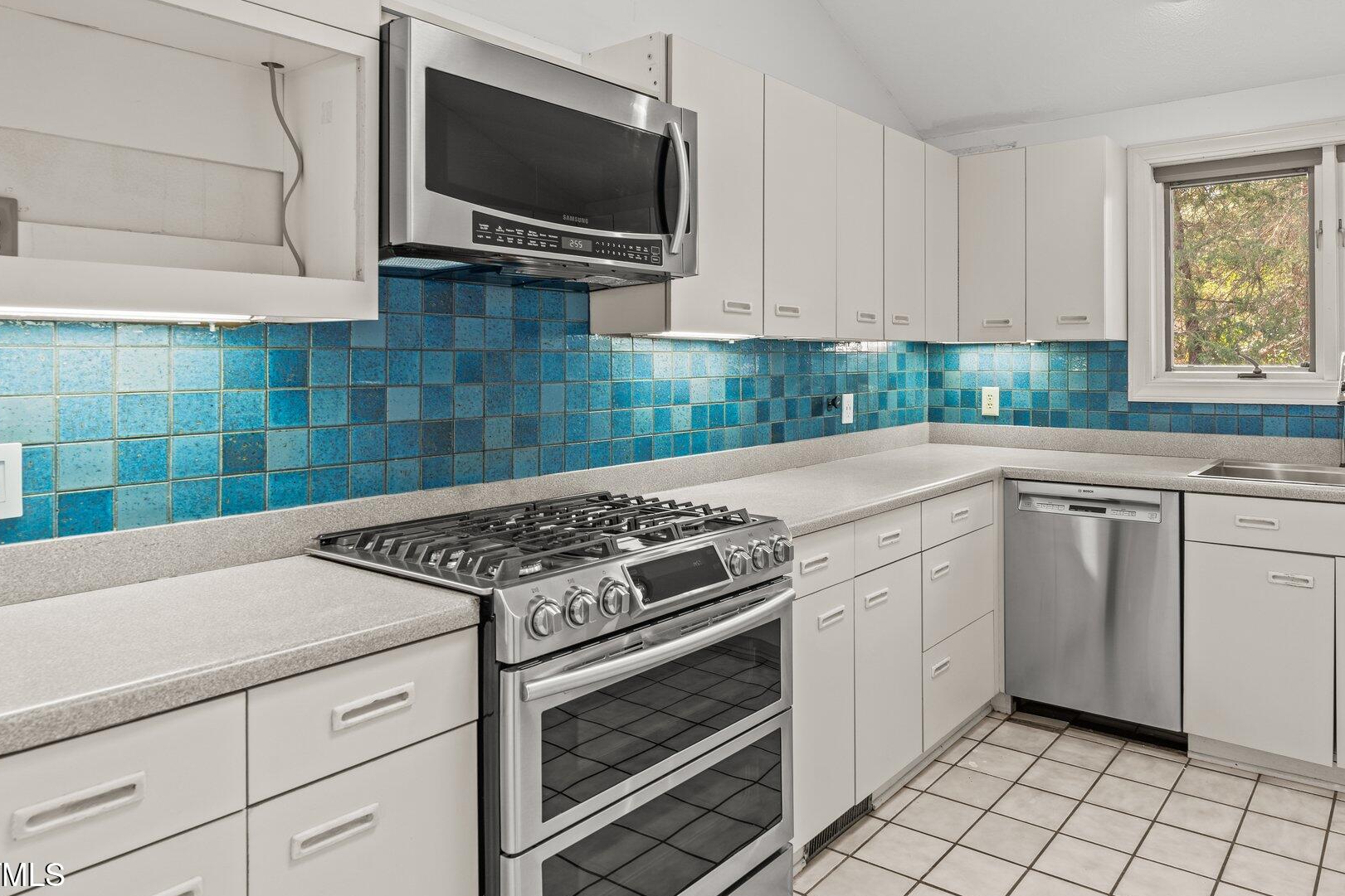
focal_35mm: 24
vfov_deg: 52.8
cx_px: 827
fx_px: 897
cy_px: 361
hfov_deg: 72.7
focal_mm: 19
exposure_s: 1.3
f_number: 8
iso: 400
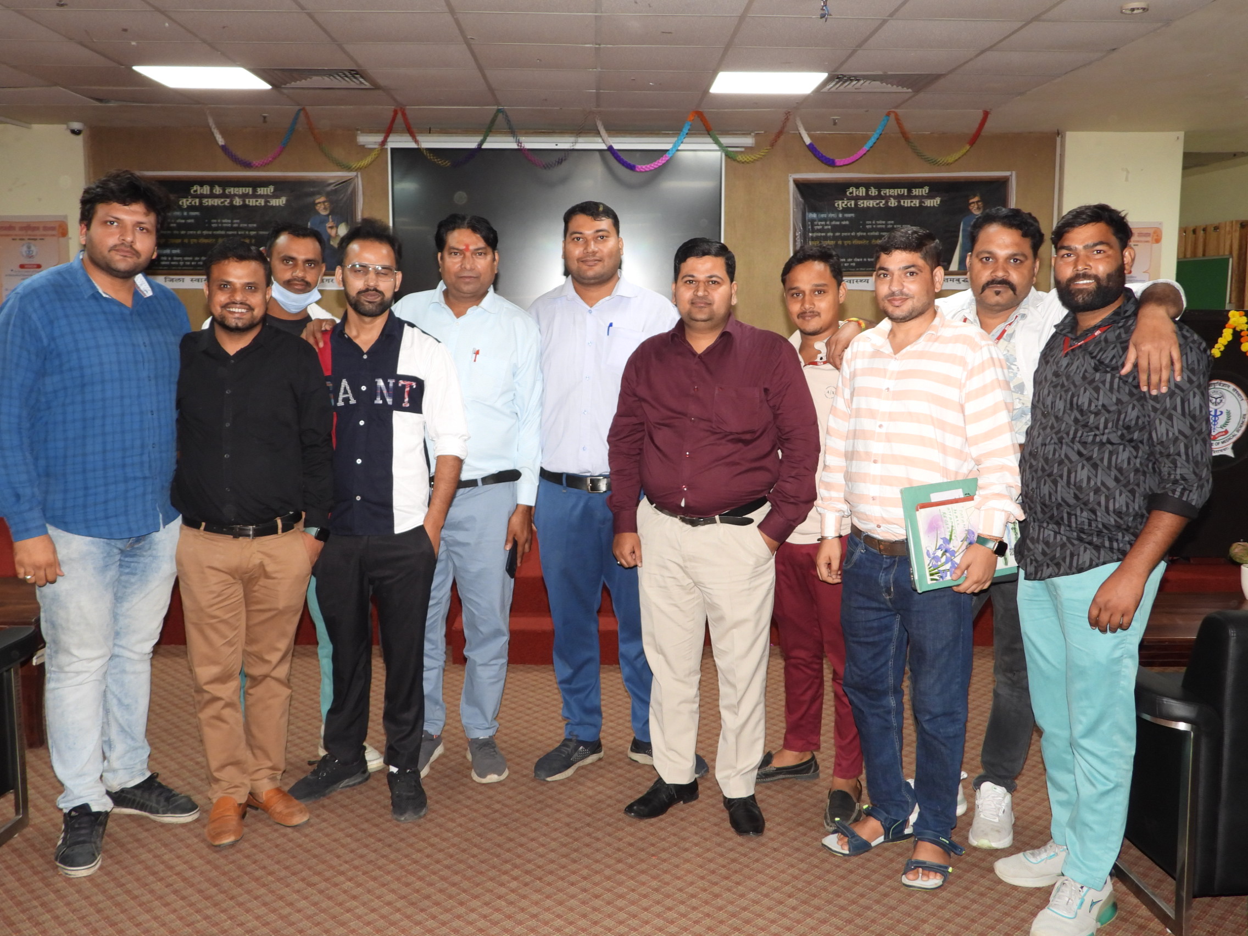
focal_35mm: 32
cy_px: 468
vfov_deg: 44.2
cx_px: 624
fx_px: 1154
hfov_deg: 56.8
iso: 200
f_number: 3.2
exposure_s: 1/30
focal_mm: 5.8
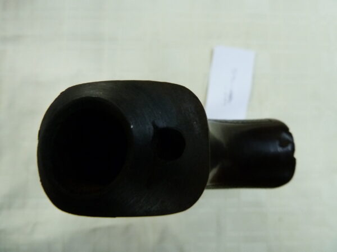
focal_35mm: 25
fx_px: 243
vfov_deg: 54.9
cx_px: 168
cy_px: 126
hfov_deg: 69.4
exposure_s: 1/30
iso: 320
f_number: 3.3
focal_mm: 4.1
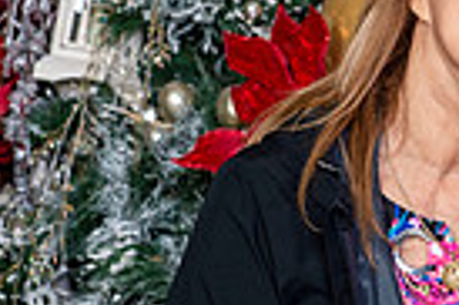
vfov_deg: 3.8
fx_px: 4597
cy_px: 215
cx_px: 945
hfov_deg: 5.6
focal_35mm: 361
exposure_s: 1/125
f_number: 8
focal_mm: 85
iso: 400
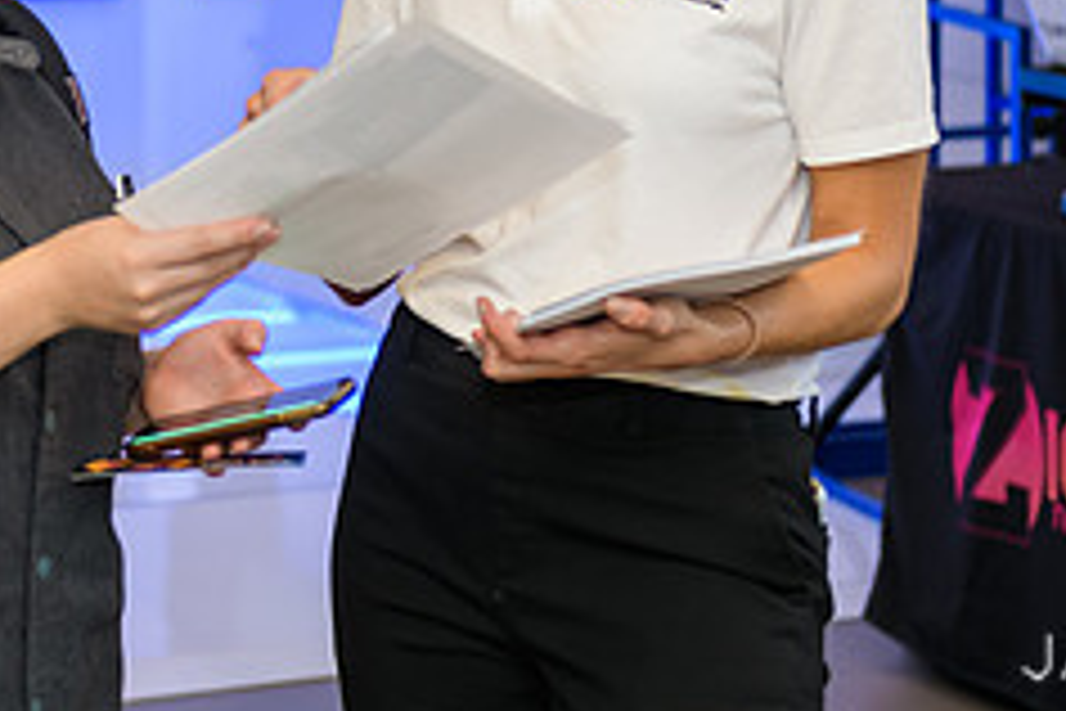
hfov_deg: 14.8
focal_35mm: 137
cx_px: 148
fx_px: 4056
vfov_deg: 9.9
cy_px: -92
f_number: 3.2
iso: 400
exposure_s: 1/125
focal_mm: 56
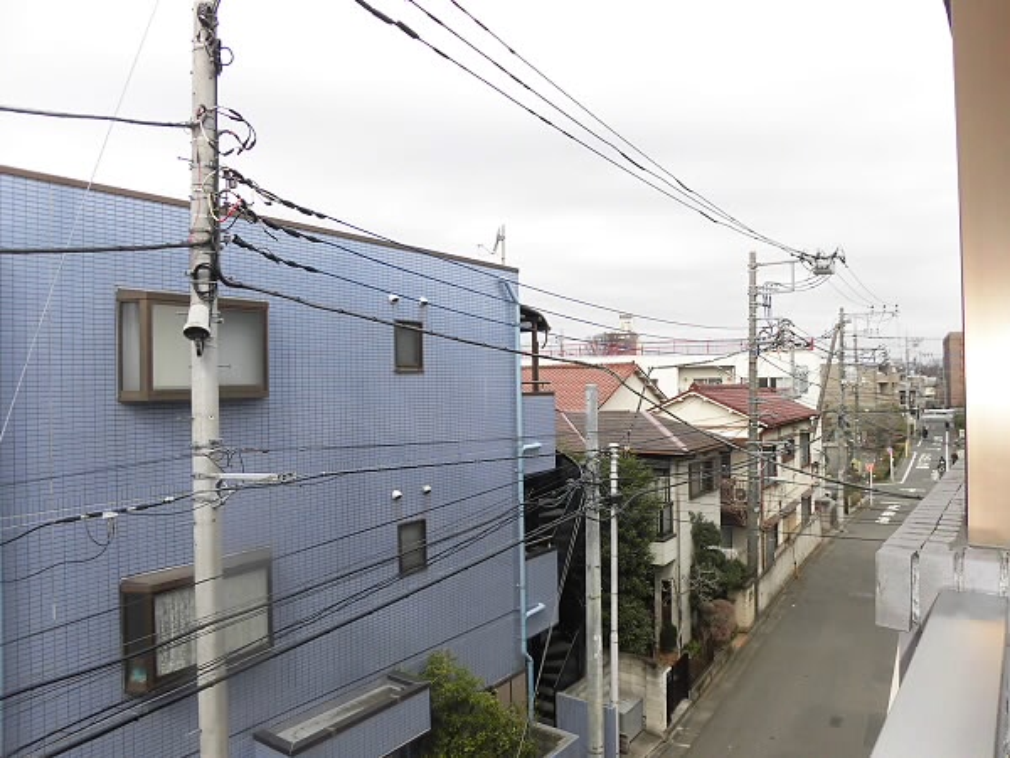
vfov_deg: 56.8
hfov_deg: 71.6
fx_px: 700
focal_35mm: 24
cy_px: 379
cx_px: 505
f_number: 3.1
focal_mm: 4.3
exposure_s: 1/1000
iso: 100
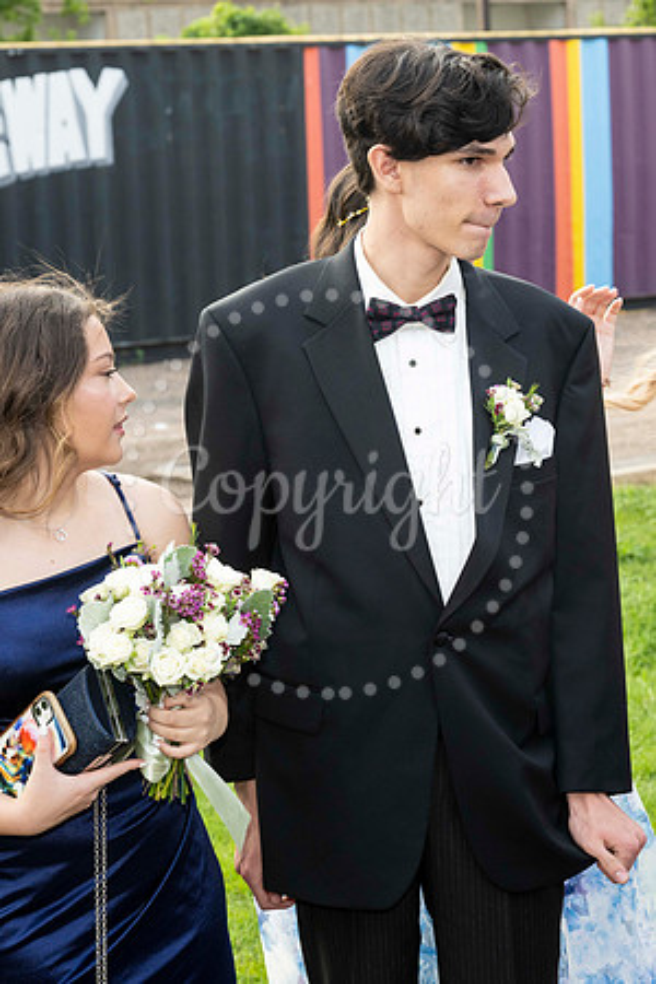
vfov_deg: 20.0
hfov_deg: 13.4
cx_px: 408
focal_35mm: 102
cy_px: 492
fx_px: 2788
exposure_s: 1/200
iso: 500
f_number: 7.1
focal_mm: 68
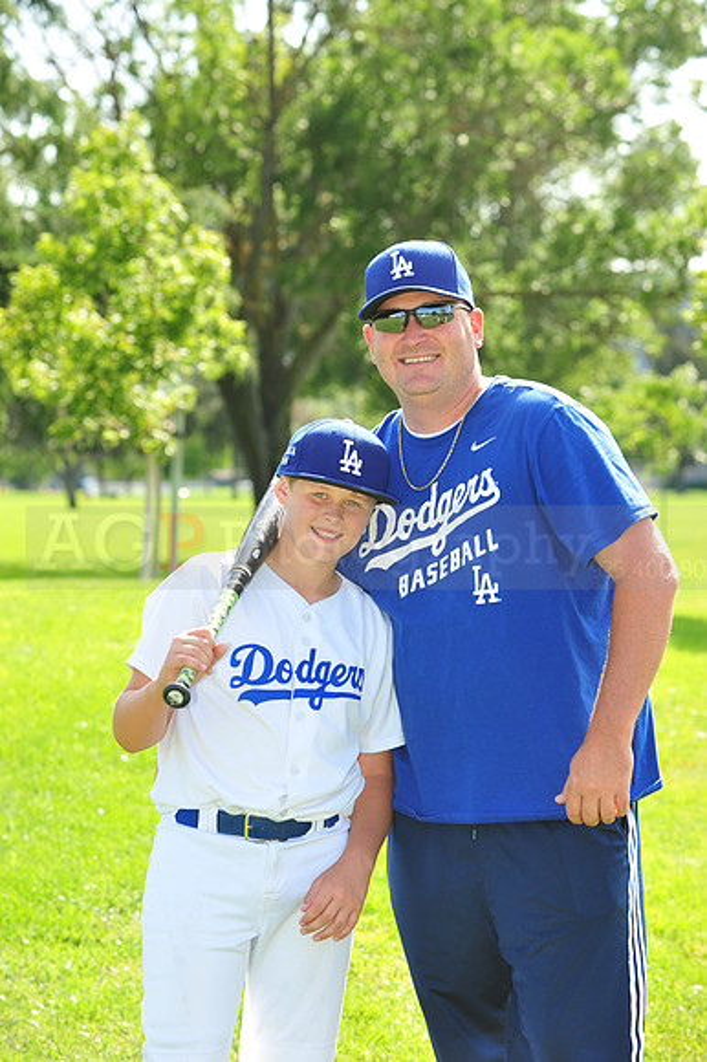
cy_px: 531
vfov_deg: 18.3
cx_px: 354
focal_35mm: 112
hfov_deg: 12.2
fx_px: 3303
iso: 320
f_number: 7.1
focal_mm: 112
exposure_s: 1/320
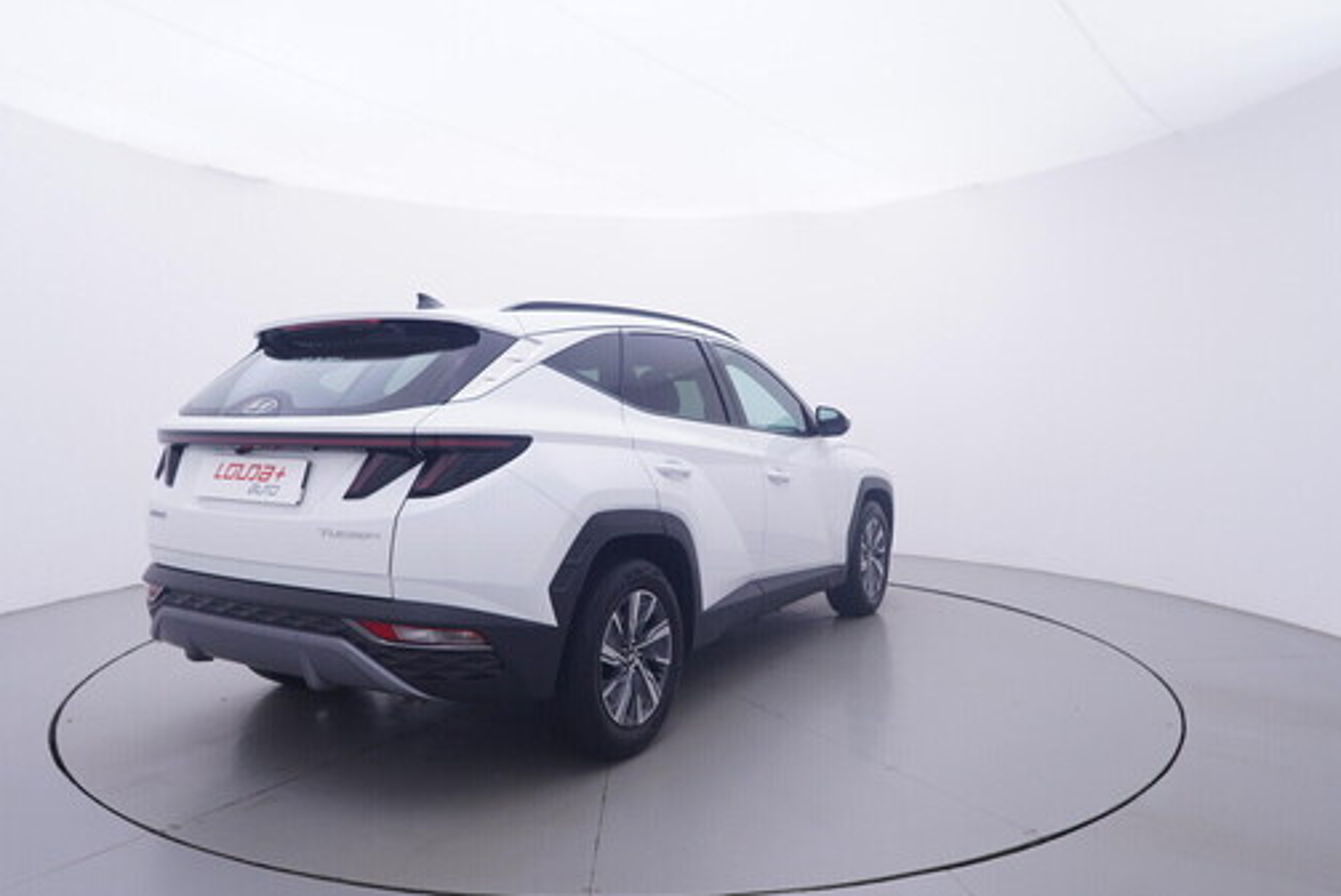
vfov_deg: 52.2
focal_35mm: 25
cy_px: 465
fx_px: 915
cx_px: 647
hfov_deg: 72.5
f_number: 5
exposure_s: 1/80
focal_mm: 15
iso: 200
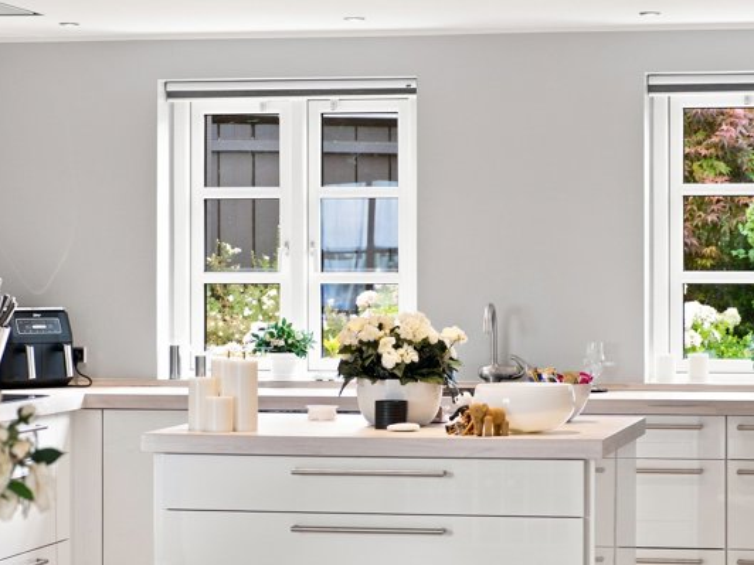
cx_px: 308
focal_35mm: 120
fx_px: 2614
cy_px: 309
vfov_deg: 12.3
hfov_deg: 16.4
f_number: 4
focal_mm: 55
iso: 200
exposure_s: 1/60
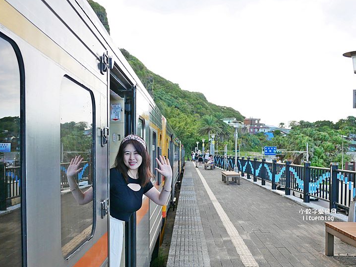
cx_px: 165
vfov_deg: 36.7
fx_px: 401
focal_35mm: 39
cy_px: 164
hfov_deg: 47.8
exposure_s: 1/640
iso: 200
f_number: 3.2
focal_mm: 14
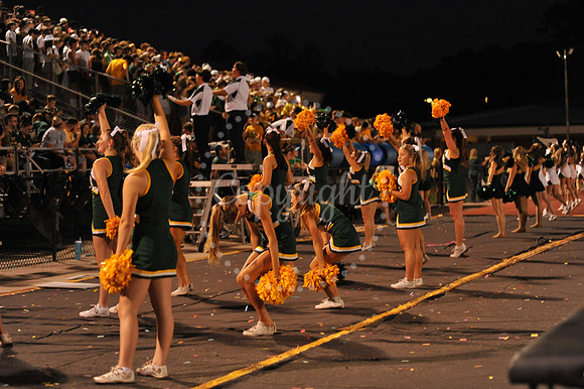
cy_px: 194
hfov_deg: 23.7
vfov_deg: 15.9
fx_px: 1394
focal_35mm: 86
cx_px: 292
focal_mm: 86
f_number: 2.8
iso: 2000
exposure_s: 1/250
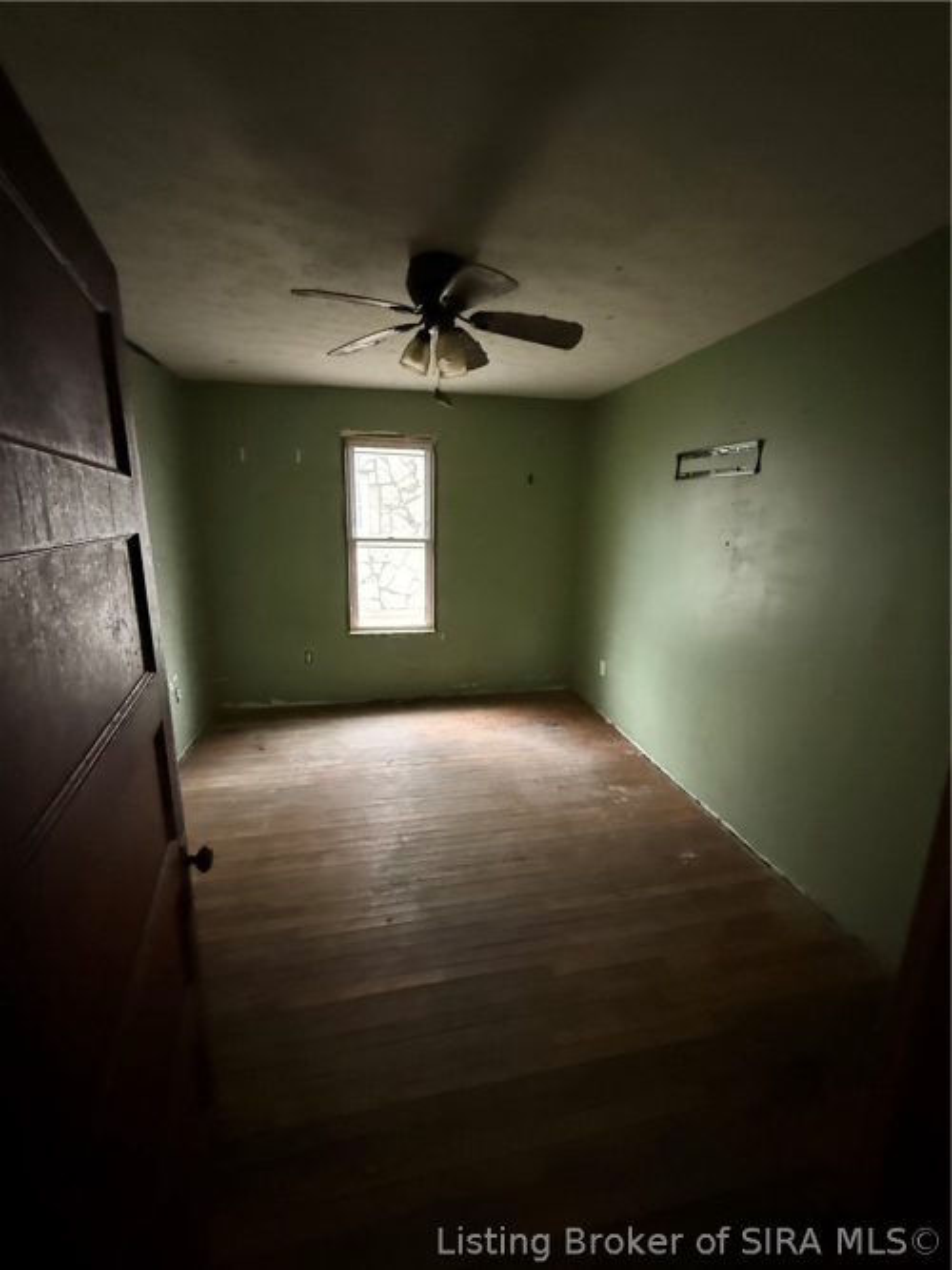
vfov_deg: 102.1
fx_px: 514
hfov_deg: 85.7
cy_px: 635
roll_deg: -0.5
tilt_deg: -11.2
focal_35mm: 14
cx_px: 476
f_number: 2.2
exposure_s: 1/40
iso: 1600
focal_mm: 2.22
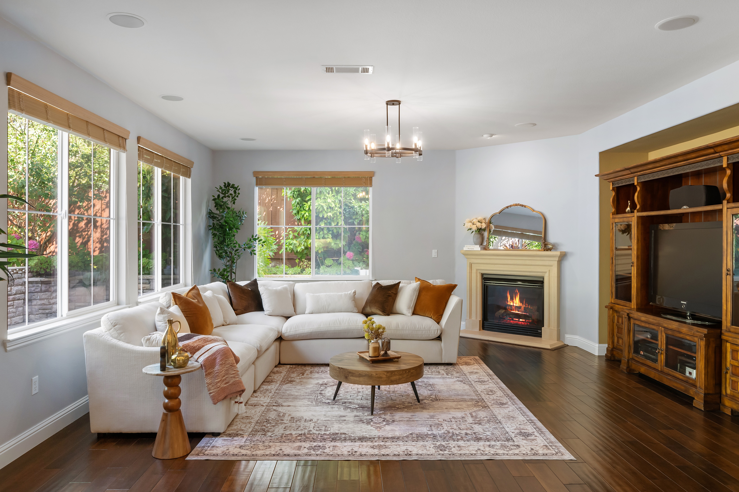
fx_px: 534
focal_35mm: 26
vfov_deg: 49.5
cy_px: 246
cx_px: 370
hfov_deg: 69.4
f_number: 7.1
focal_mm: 17.5
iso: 400
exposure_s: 1/5
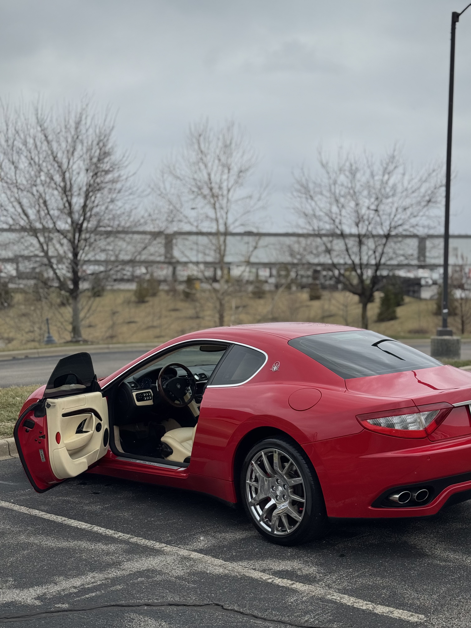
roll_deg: +0.0
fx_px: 871
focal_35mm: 48
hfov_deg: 30.3
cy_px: 314
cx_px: 236
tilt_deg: -1.4
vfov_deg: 39.7
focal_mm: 6.76
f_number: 1.78
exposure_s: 1/2959
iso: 64
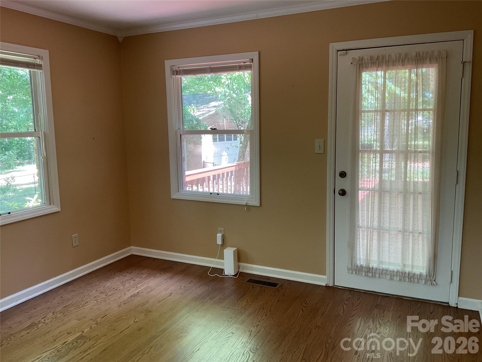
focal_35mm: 29
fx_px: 404
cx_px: 241
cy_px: 181
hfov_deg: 61.7
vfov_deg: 48.2
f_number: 1.8
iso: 64
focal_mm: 3
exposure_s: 1/60
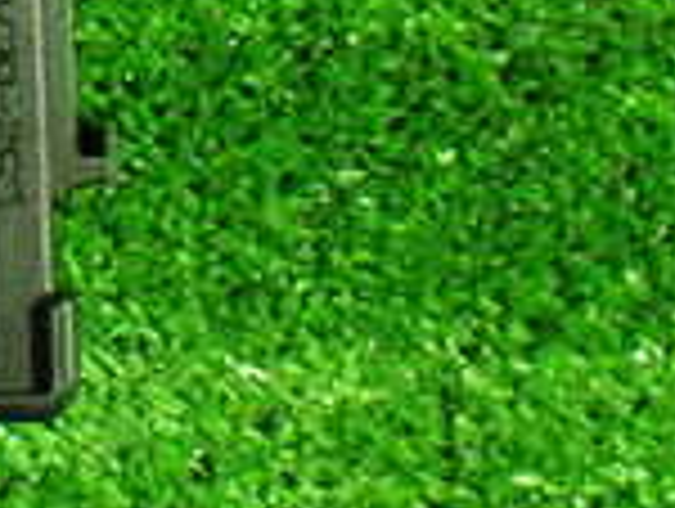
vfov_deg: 11.5
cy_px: -382
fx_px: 2344
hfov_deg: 14.8
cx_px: -441
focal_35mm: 120
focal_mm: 5.4
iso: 1250
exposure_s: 1/30
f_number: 2.3
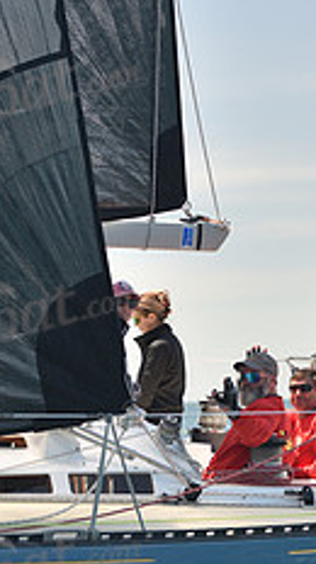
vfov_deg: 9.7
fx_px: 3332
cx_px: 267
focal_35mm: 223
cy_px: 424
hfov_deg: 5.4
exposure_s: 1/800
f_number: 3.2
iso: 250
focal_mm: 85
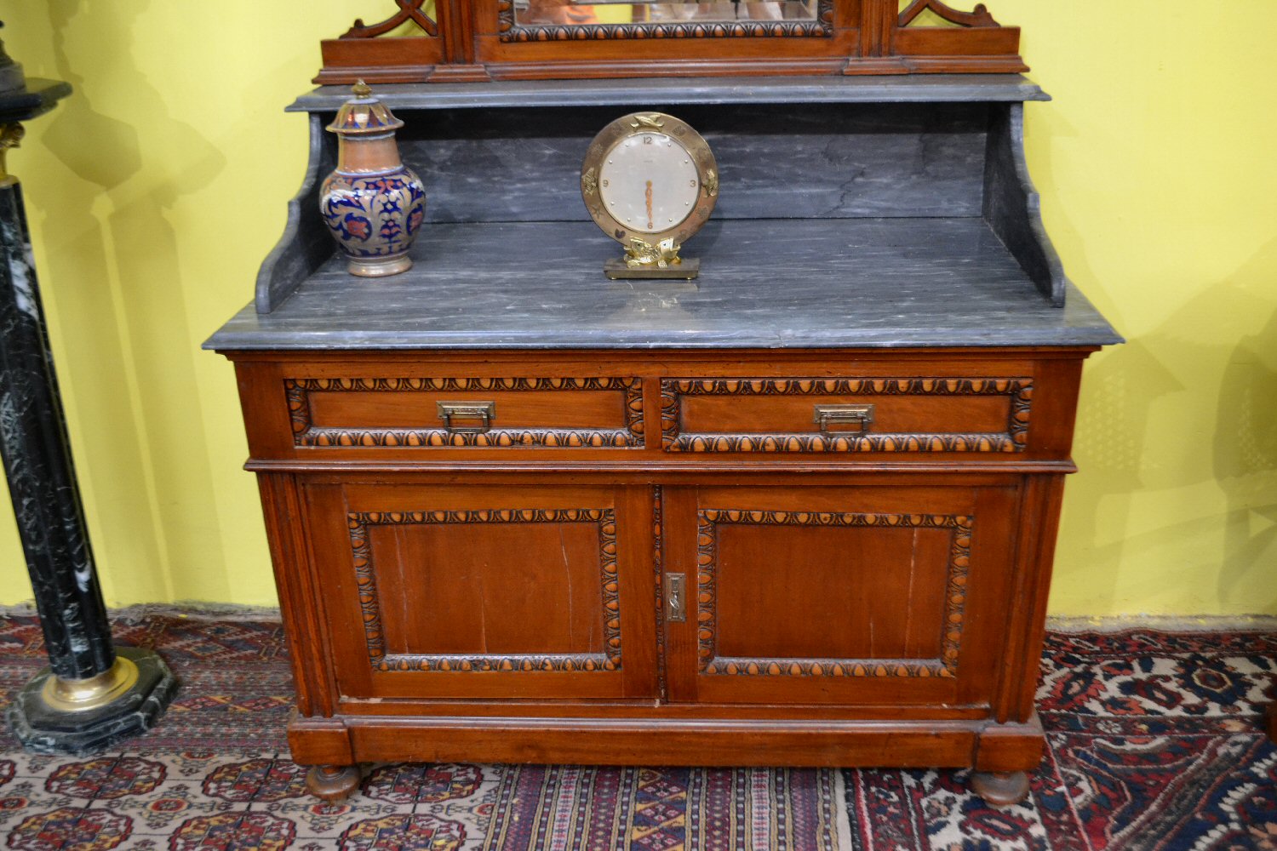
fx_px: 1170
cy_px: 426
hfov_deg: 57.2
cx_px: 638
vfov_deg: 40.0
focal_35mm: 33
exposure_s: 1/60
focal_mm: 22
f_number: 3.8
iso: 2200
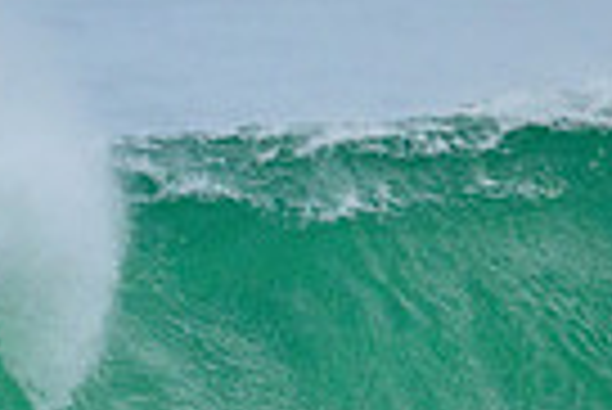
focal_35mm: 2814
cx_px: 266
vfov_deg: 0.5
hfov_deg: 0.7
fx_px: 47888
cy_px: 755
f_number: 11
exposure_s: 1/2500
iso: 1800
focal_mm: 660
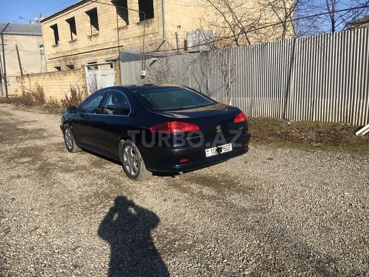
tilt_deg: -10.4
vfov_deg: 48.2
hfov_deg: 61.7
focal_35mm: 29
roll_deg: +2.1
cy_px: 138
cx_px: 184
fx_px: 309
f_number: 2.2
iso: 25
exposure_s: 1/1637
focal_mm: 4.15
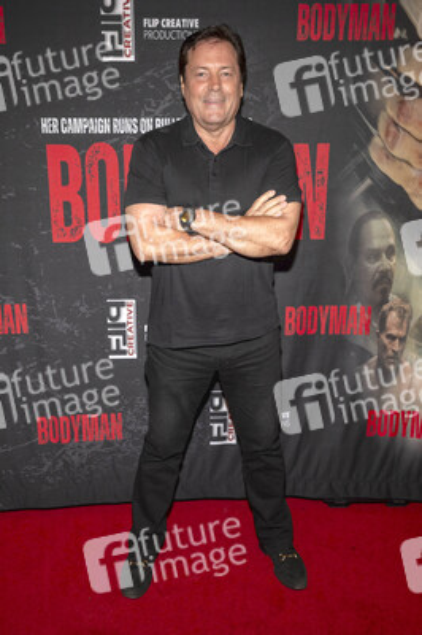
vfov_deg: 58.8
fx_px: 564
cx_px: 211
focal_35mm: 32
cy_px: 318
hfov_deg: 41.0
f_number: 5.6
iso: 800
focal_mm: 32
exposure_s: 1/200
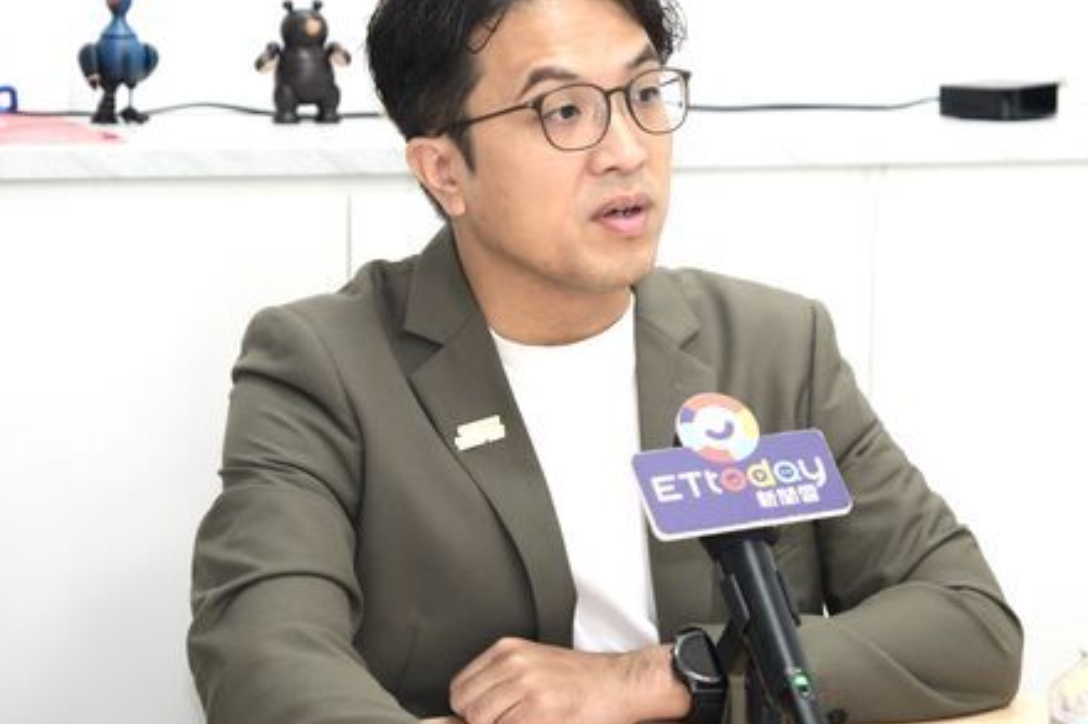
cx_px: 712
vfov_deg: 13.0
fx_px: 3172
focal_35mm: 105
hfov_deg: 19.4
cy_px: 334
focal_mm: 51.6
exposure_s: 1/200
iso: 1000
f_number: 2.8
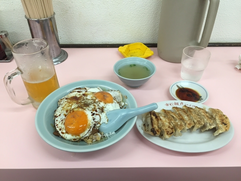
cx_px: 120
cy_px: 90
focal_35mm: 29
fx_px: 202
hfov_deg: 61.7
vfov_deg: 48.2
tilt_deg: -38.6
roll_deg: -0.5
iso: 64
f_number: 2.2
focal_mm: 4.15
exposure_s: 1/30
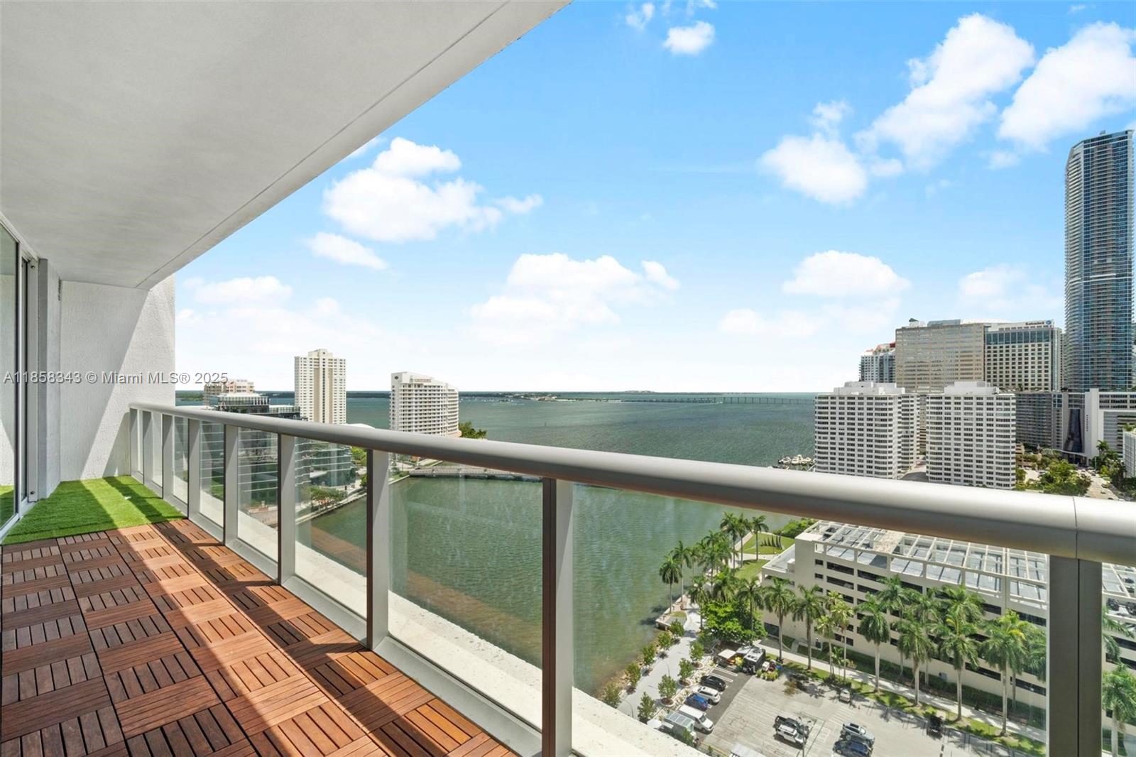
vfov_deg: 77.3
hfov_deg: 100.4
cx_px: 568
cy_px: 378
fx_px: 473
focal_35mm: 15
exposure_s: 1/50
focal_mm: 10
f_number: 9
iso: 250
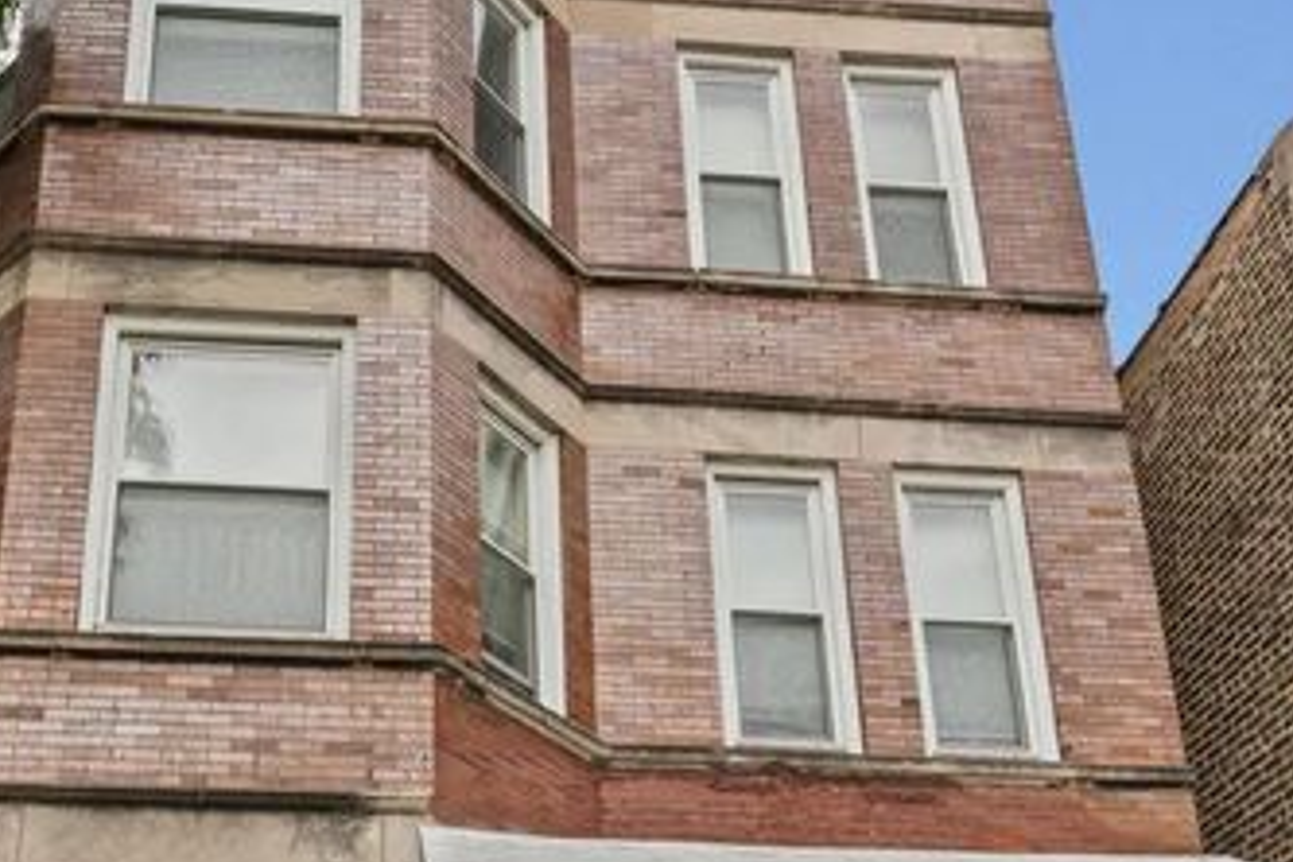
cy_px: 911
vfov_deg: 28.7
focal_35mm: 43
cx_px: 404
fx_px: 1544
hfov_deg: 44.6
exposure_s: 1/13
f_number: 9
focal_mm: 14
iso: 320
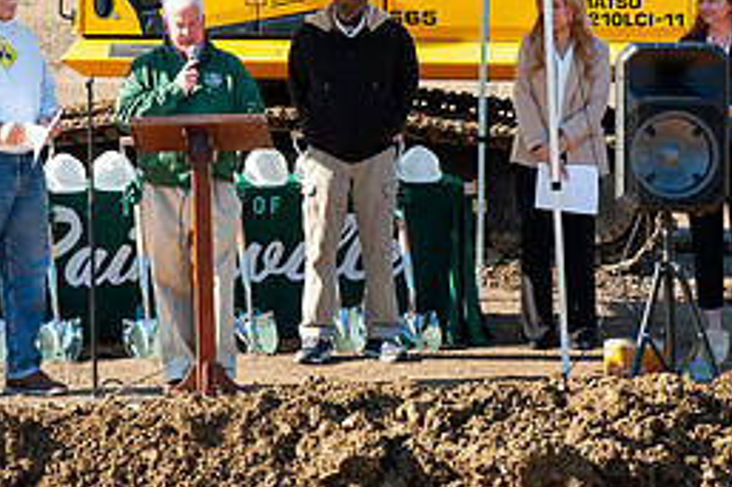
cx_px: 182
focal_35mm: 140
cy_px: 85
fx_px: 2845
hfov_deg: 14.6
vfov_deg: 9.8
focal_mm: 62
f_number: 13
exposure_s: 1/200
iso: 400
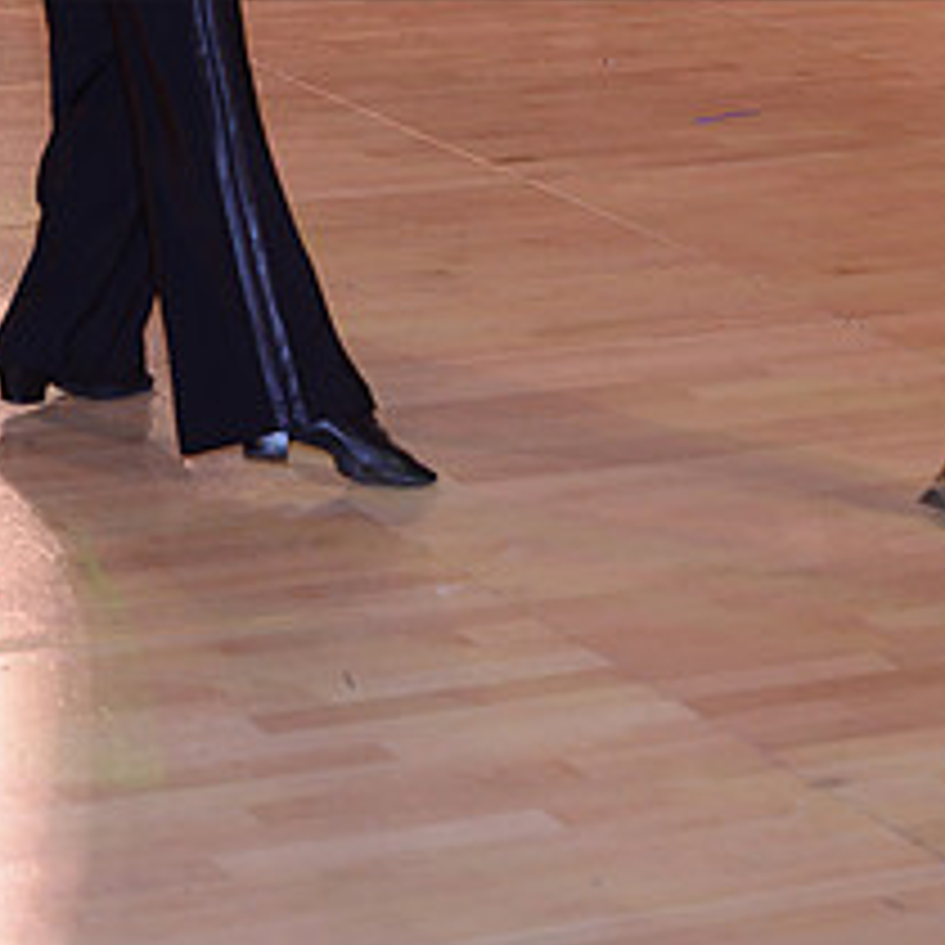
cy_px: -148
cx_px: 659
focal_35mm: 239
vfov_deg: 7.3
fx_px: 7382
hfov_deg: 7.3
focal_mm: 102
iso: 1600
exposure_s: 1/250
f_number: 5
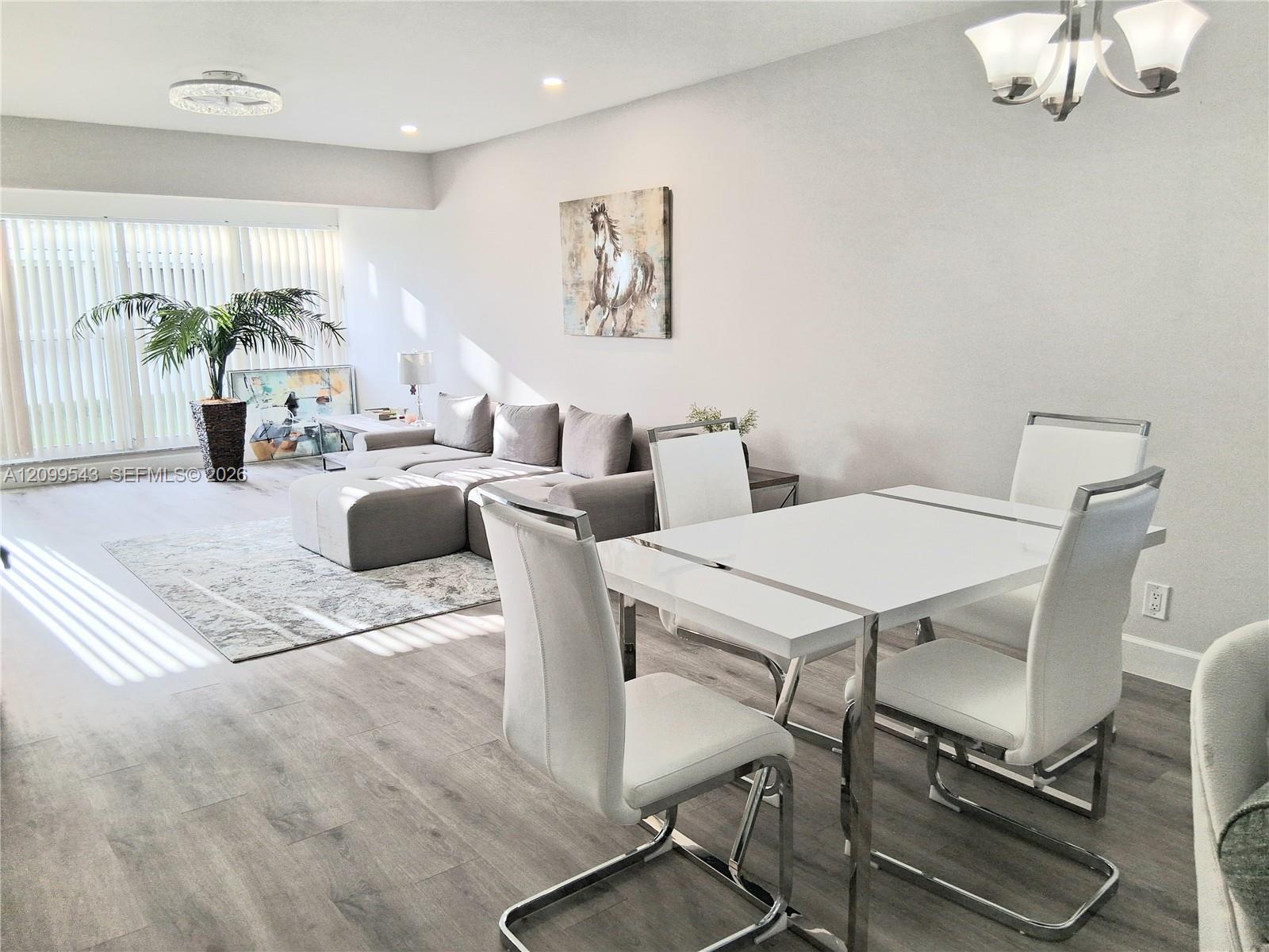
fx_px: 953
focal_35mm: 26
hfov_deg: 67.3
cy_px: 476
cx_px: 634
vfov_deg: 53.1
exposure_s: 1/120
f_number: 1.8
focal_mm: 3.98
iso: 50
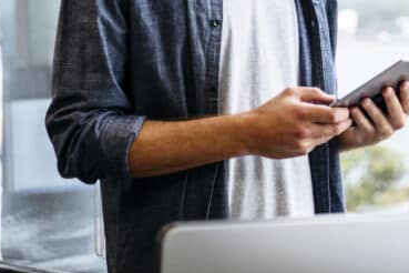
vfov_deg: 7.9
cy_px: -47
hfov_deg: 11.9
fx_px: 1954
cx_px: 382
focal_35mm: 172
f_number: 2.8
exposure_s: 1/160
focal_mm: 62
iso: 640
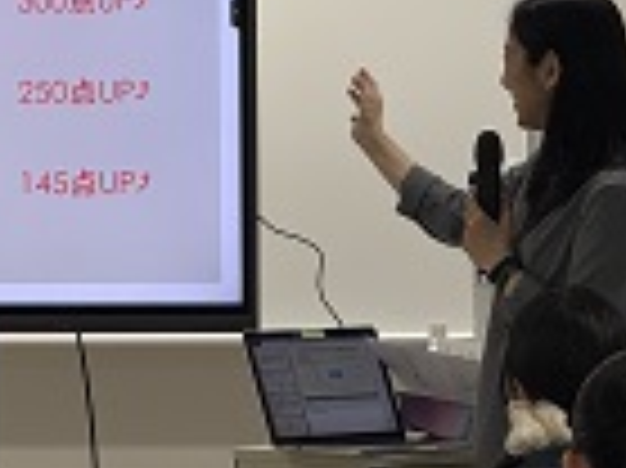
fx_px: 6306
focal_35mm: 349
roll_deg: +0.1
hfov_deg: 5.7
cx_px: -158
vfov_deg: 4.3
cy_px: 52
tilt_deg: +0.8
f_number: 2.8
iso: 80
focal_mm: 15.66
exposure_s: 1/99
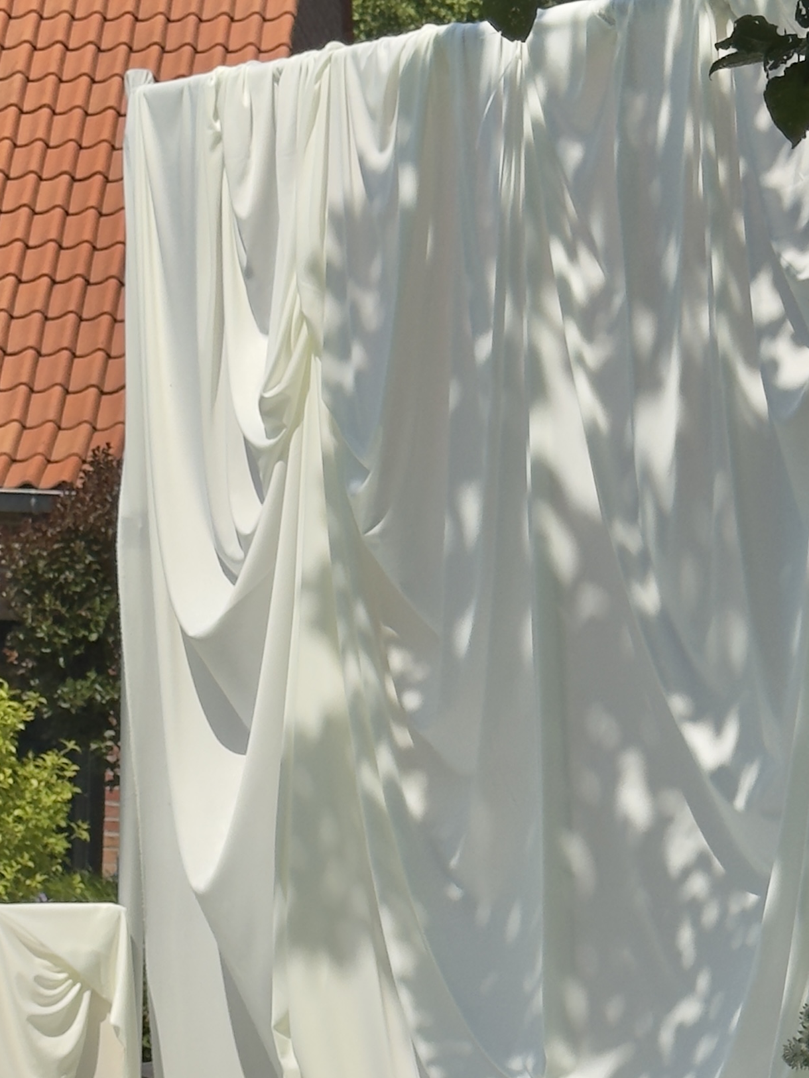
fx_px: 3707
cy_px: 806
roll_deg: -2.2
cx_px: 438
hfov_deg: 12.5
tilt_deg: -0.9
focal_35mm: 119
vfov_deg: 16.5
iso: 80
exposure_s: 1/9009
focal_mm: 6.76
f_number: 1.78
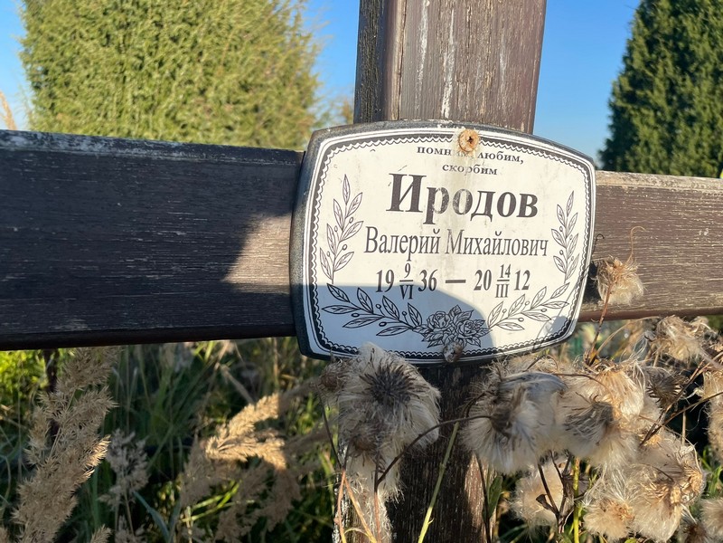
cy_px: 272
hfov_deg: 67.3
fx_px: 543
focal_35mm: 26
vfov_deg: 53.1
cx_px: 362
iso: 32
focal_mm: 4.2
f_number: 1.6
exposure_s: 1/3205
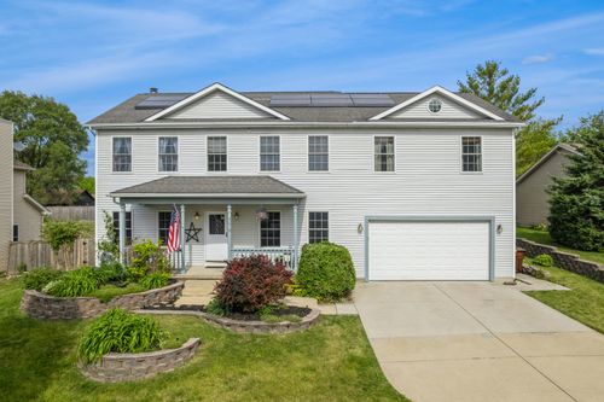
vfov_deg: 57.2
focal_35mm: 22
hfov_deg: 78.6
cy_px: 201
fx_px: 369
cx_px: 302
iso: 100
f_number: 2.8
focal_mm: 8.4
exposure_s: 1/90
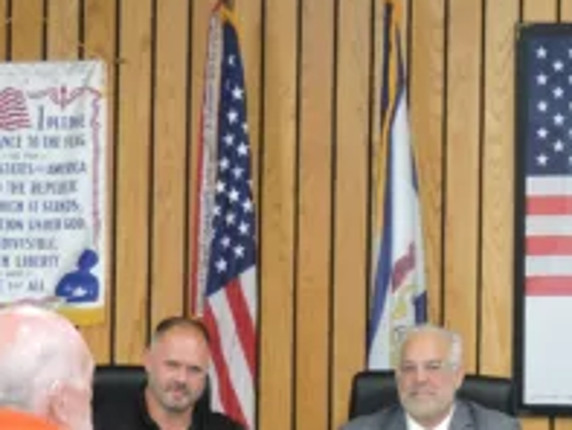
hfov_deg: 8.2
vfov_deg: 6.3
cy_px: 325
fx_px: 3919
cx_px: 724
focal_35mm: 237
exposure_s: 1/60
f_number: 3.9
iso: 640
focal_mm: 12.5
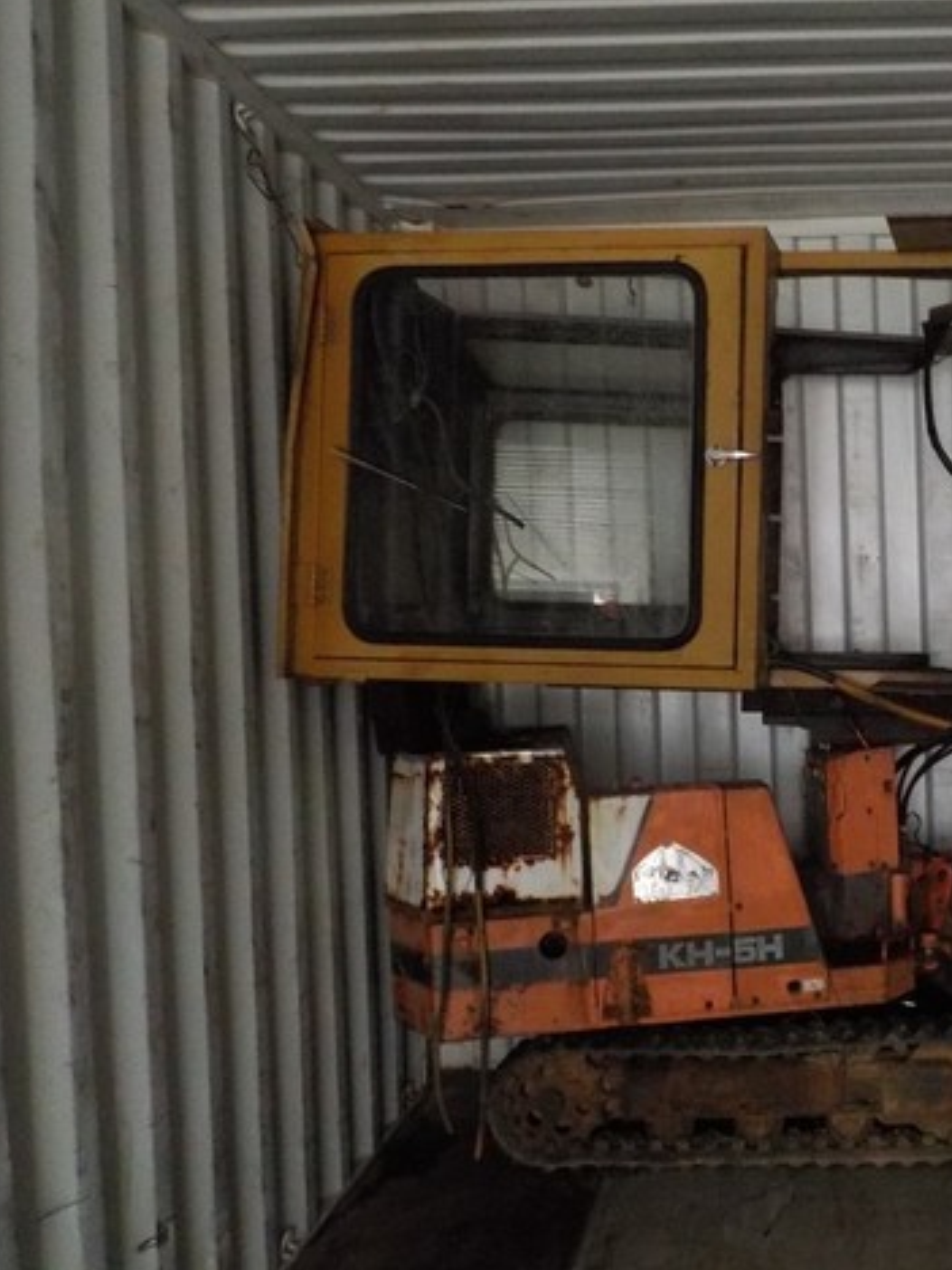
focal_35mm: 41
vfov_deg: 45.8
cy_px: 621
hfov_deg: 33.3
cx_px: 854
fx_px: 1503
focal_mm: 4.1
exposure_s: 1/15
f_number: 3.3
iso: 720
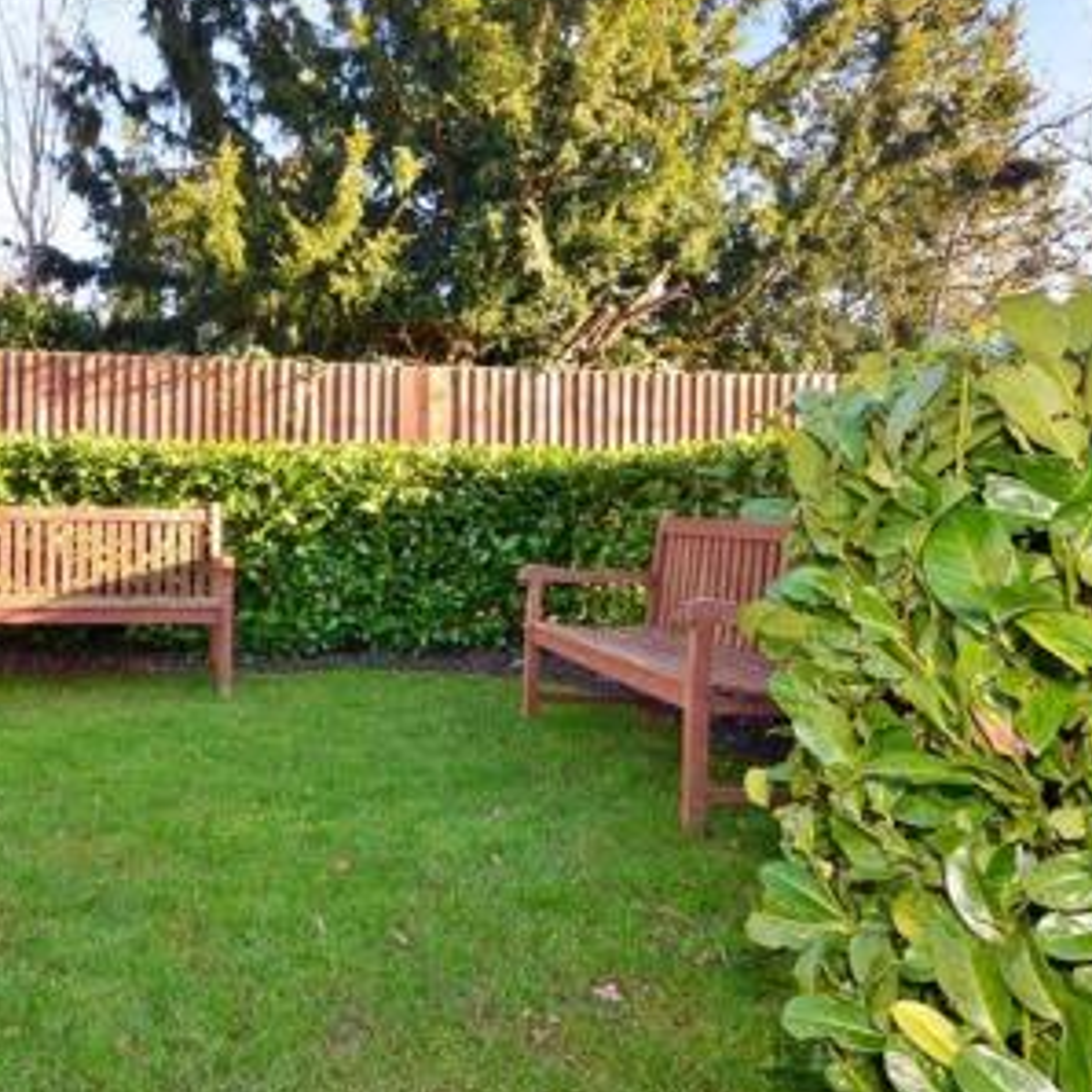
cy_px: 502
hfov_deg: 52.6
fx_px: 999
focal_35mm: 28
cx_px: 180
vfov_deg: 57.2
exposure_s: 1/20
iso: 400
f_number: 13
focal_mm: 10
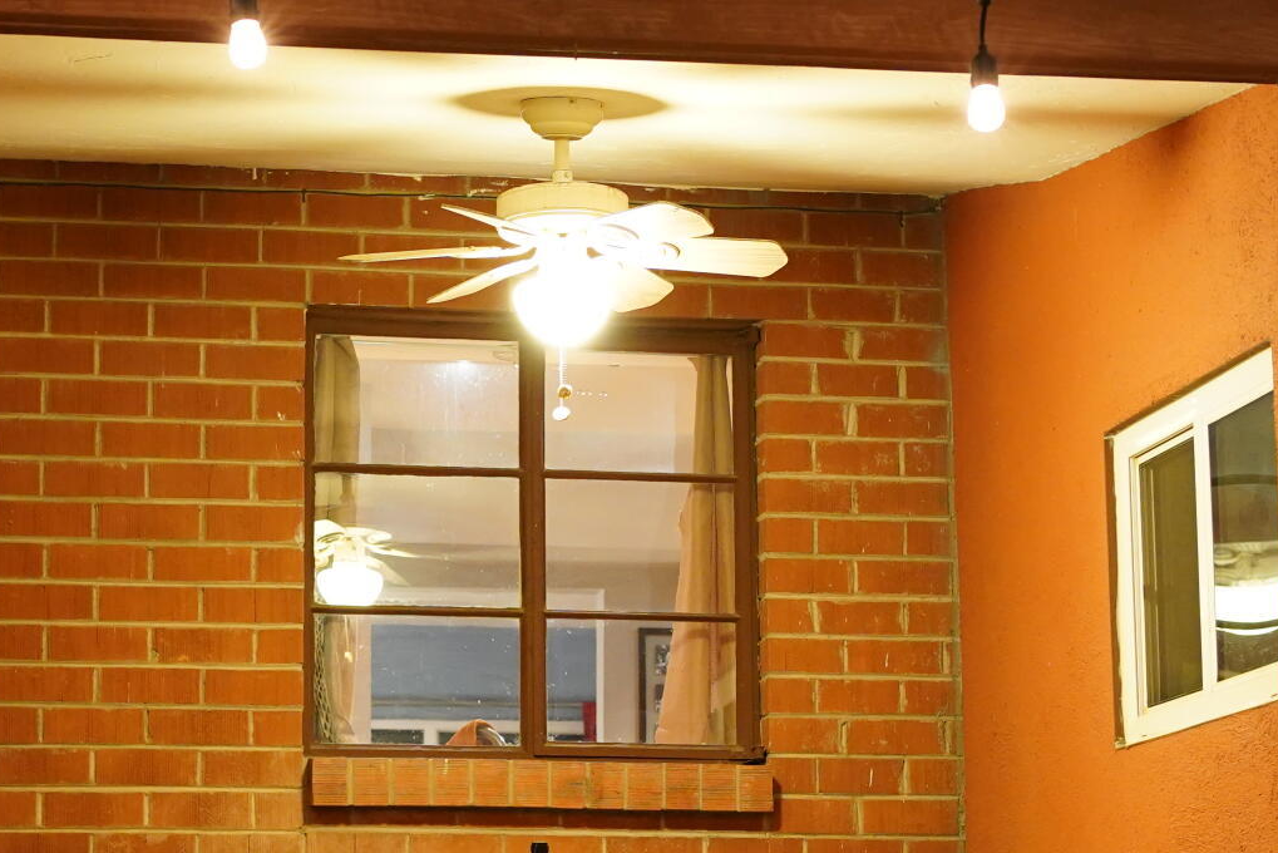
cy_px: 662
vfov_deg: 13.2
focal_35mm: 103
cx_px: 482
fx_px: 3657
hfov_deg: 19.8
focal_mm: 35
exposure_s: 1/15
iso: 2500
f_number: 3.5
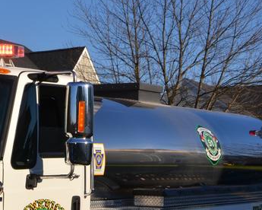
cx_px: 24
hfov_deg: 16.2
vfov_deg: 13.0
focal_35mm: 117
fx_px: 907
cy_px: 214
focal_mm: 28
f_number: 11
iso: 100
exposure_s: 1/200
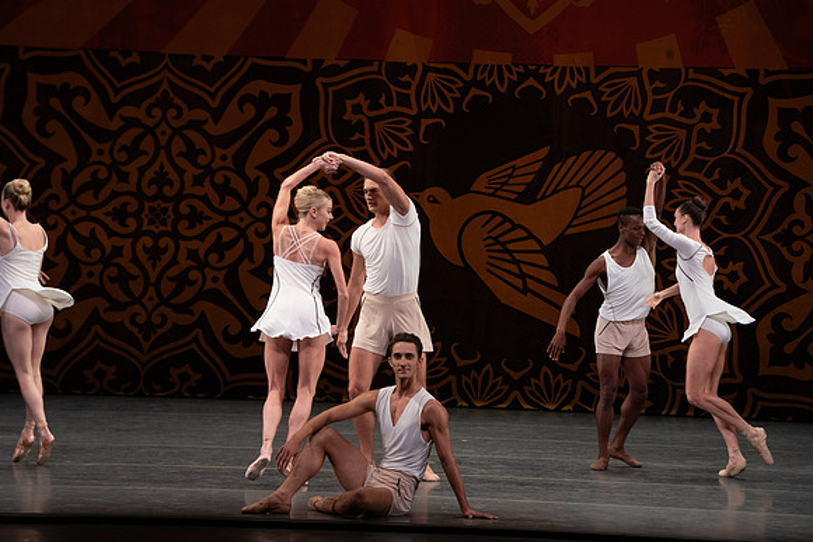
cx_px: 406
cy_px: 271
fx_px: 4518
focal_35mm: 200
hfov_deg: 10.3
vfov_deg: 6.9
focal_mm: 200
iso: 3200
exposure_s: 1/320
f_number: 10
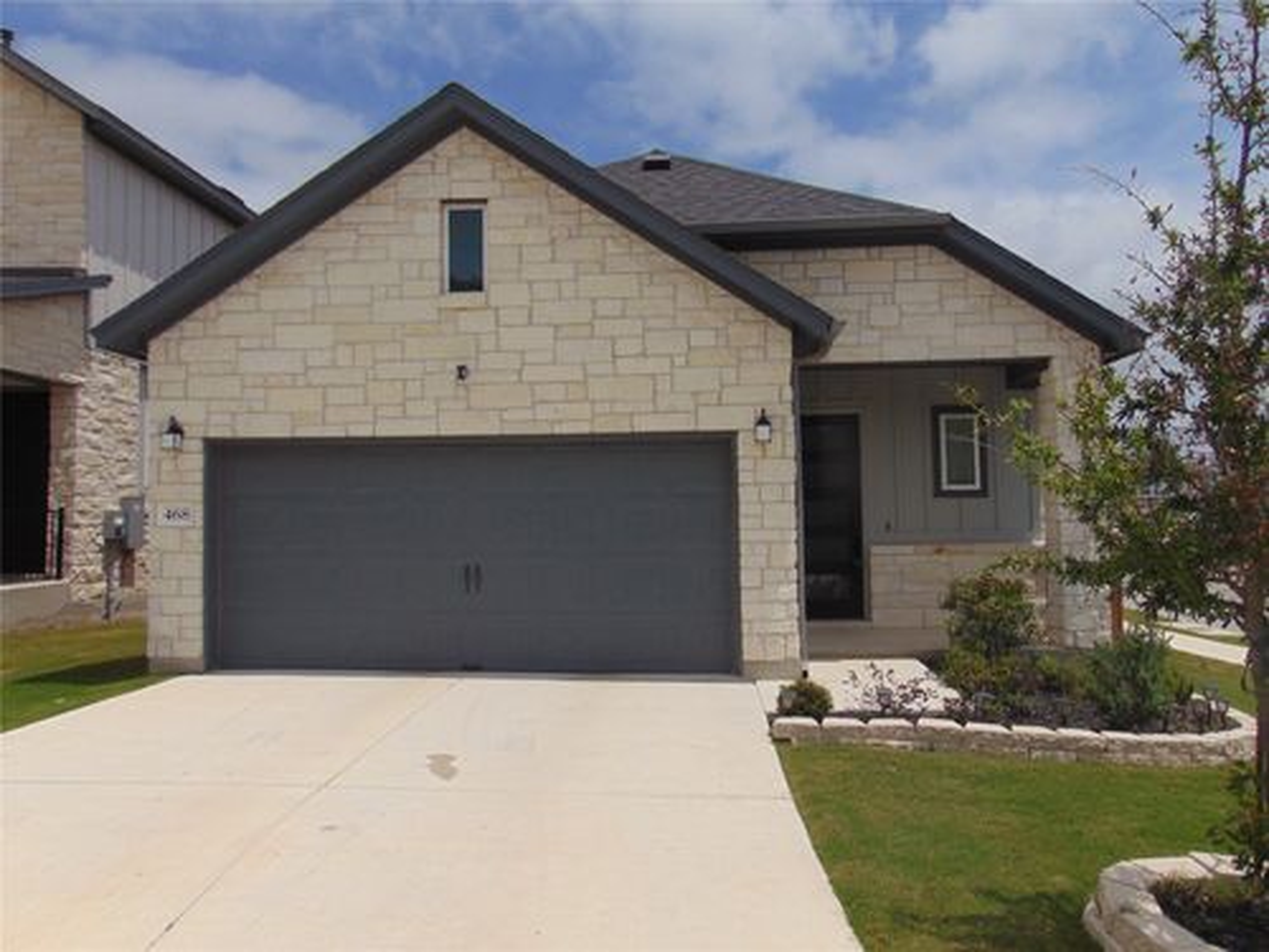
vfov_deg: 54.9
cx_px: 634
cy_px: 476
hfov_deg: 69.4
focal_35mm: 25
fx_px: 916
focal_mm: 4.5
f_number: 7.7
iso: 80
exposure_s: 1/800
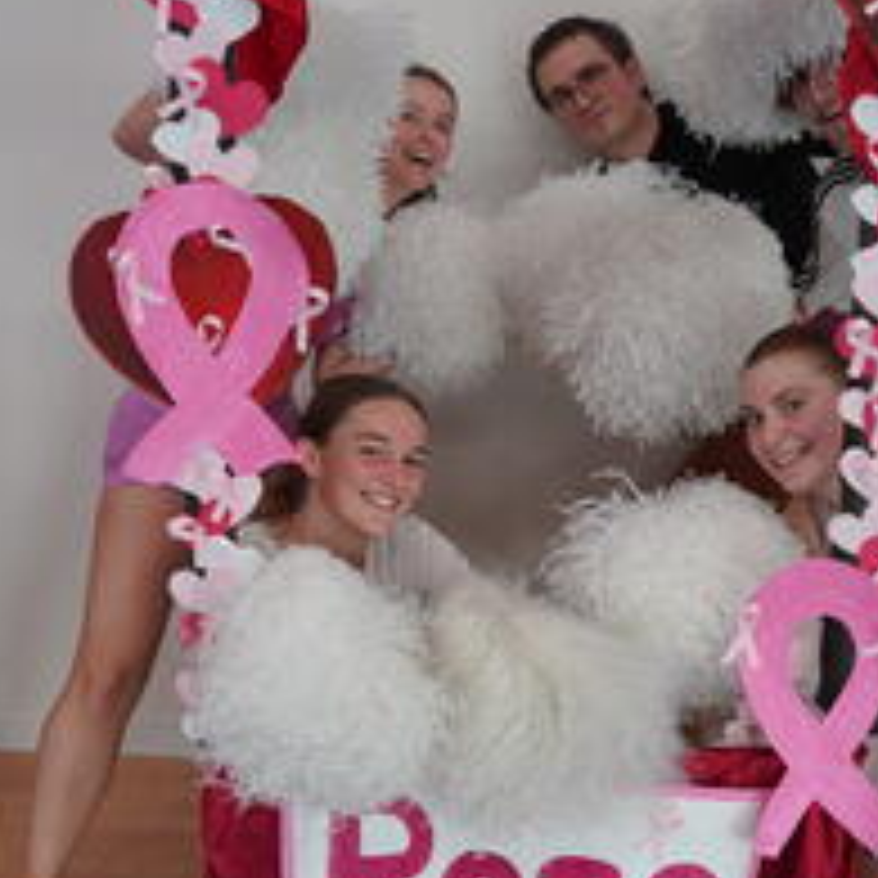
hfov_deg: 31.3
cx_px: 493
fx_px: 1565
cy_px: 405
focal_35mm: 55
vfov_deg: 31.3
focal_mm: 31.3
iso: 500
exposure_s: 1/160
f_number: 4
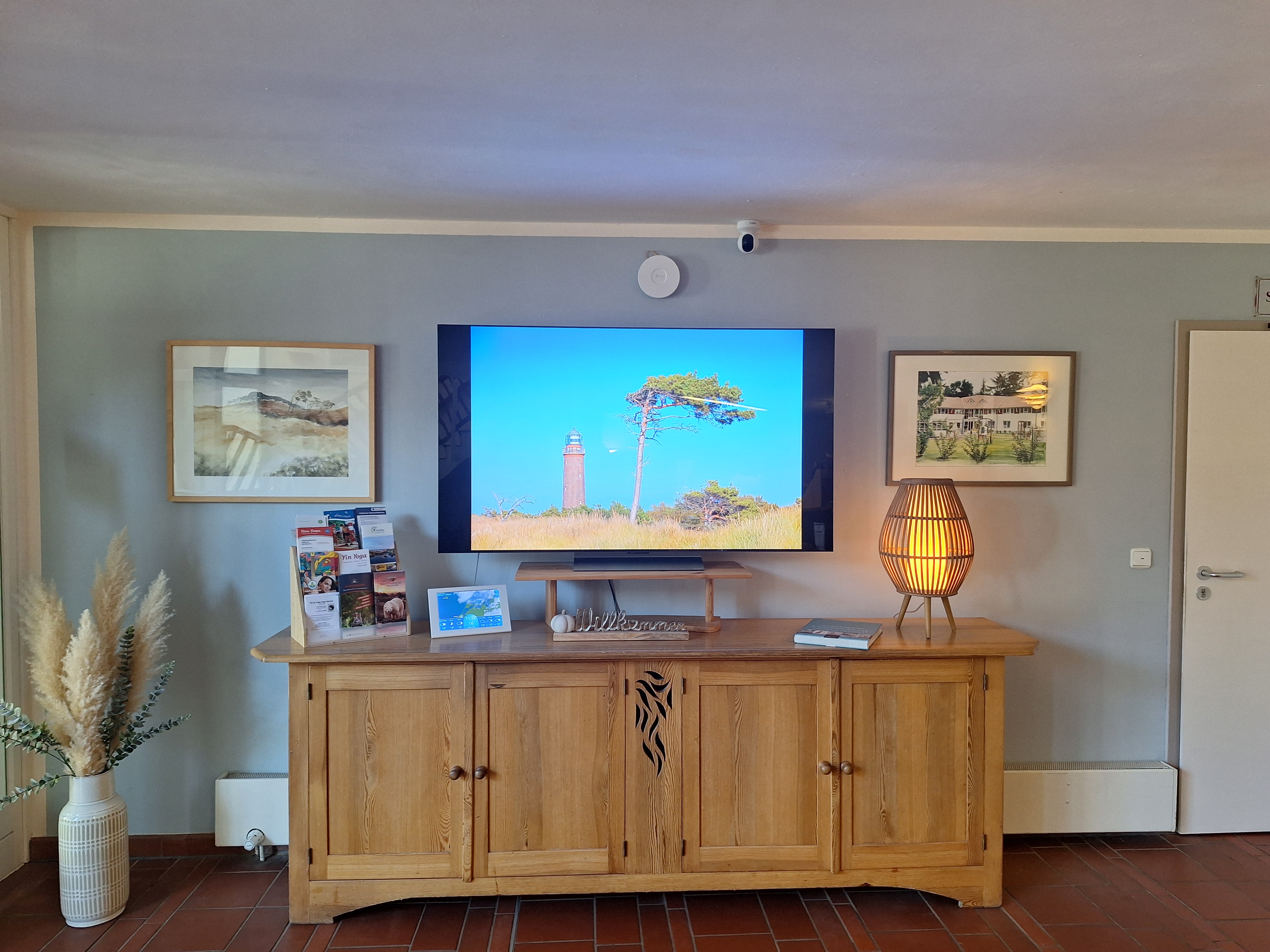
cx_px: 635
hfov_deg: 73.9
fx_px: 844
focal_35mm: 23
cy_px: 476
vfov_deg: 58.9
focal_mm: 5.54
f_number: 1.8
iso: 100
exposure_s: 1/50
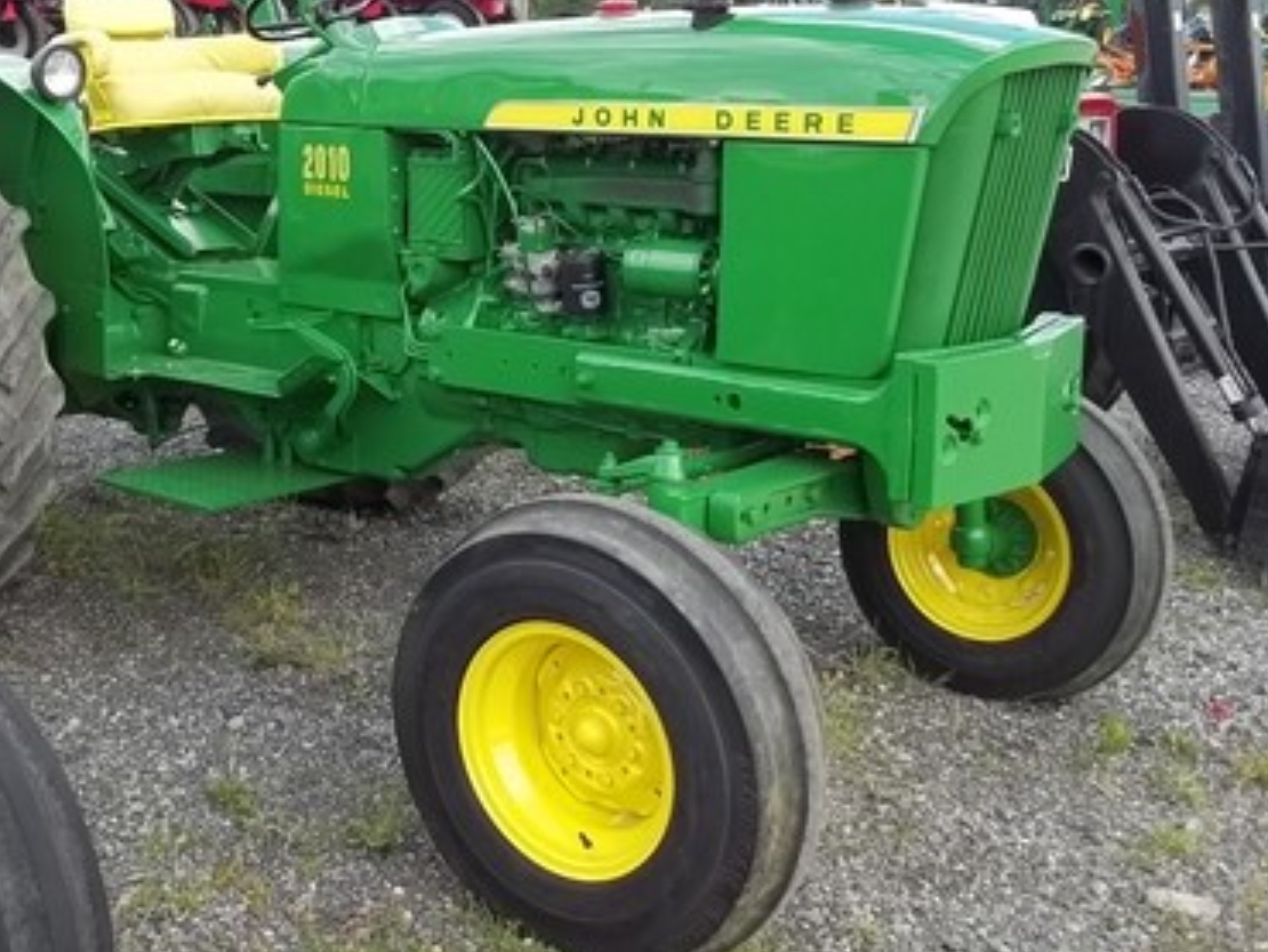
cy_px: 346
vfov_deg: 30.8
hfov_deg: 39.7
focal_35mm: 47
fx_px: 1723
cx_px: 384
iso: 64
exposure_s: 1/250
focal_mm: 5.7
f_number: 2.9
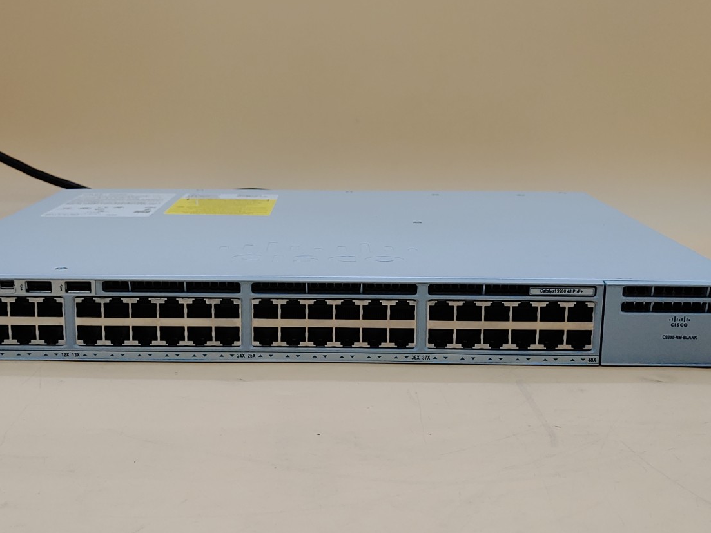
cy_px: 269
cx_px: 319
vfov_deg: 30.9
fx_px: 965
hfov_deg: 40.4
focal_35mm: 47
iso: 50
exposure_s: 1/126
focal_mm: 4.36
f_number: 1.8
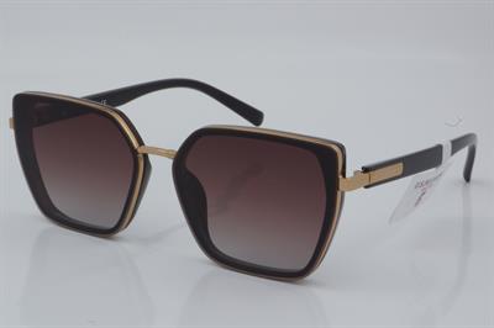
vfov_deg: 16.5
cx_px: 247
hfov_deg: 24.6
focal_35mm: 82
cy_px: 164
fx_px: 1131
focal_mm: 55
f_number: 32
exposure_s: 1/4
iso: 100
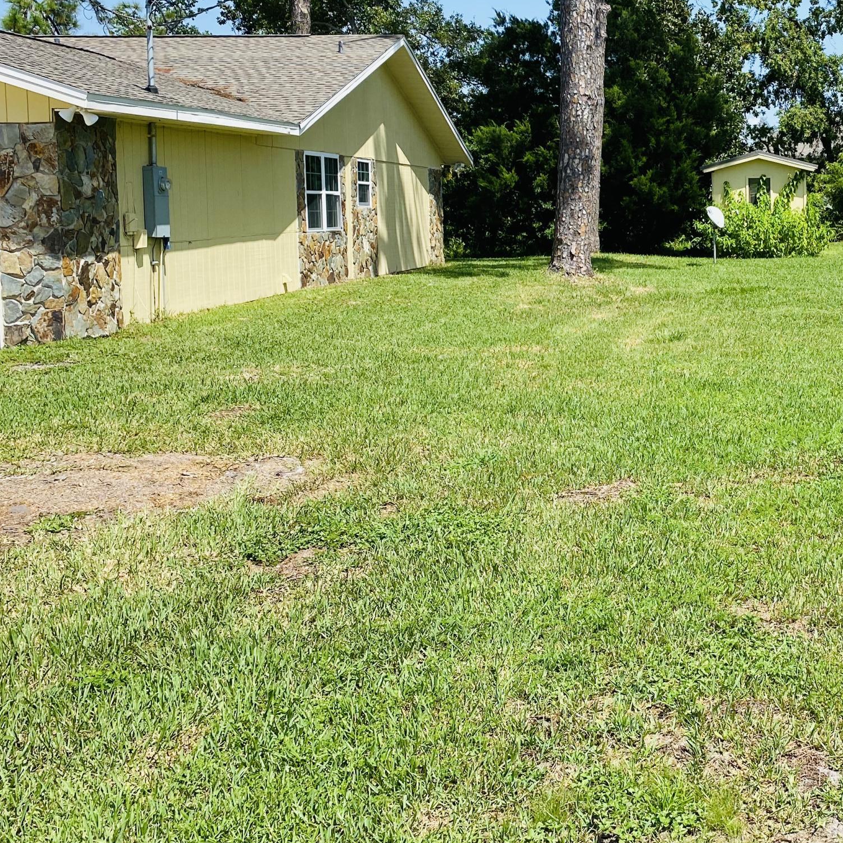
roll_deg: +1.1
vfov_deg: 36.5
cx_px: 771
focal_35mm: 46
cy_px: 293
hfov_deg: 34.6
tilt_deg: -2.4
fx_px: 1267
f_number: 1.8
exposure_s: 1/2268
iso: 32
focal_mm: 4.25
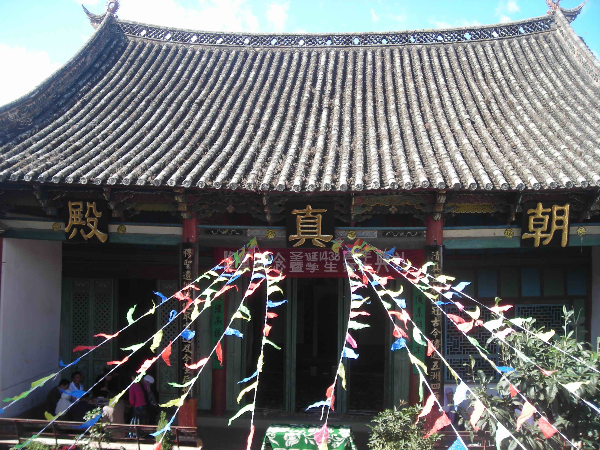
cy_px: 225
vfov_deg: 37.7
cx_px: 300
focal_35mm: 38
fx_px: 659
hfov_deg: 49.0
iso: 50
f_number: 3.2
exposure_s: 1/183
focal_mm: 6.3
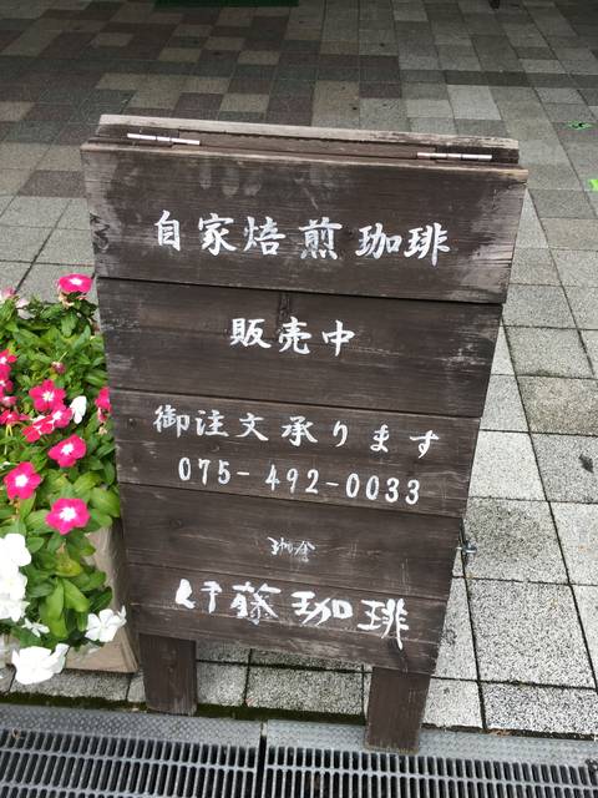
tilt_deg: -42.5
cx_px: 299
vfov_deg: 61.7
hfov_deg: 48.2
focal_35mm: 29
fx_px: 668
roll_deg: -1.2
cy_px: 399
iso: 25
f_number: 2.2
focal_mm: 4.15
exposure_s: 1/204
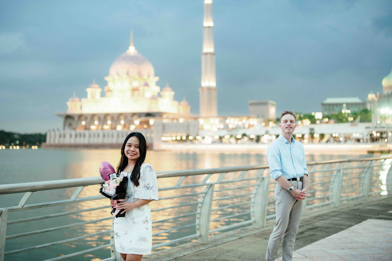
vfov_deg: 27.0
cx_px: 196
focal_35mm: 50
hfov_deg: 39.6
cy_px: 130
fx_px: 544
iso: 1000
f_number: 2
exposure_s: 1/125
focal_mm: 50
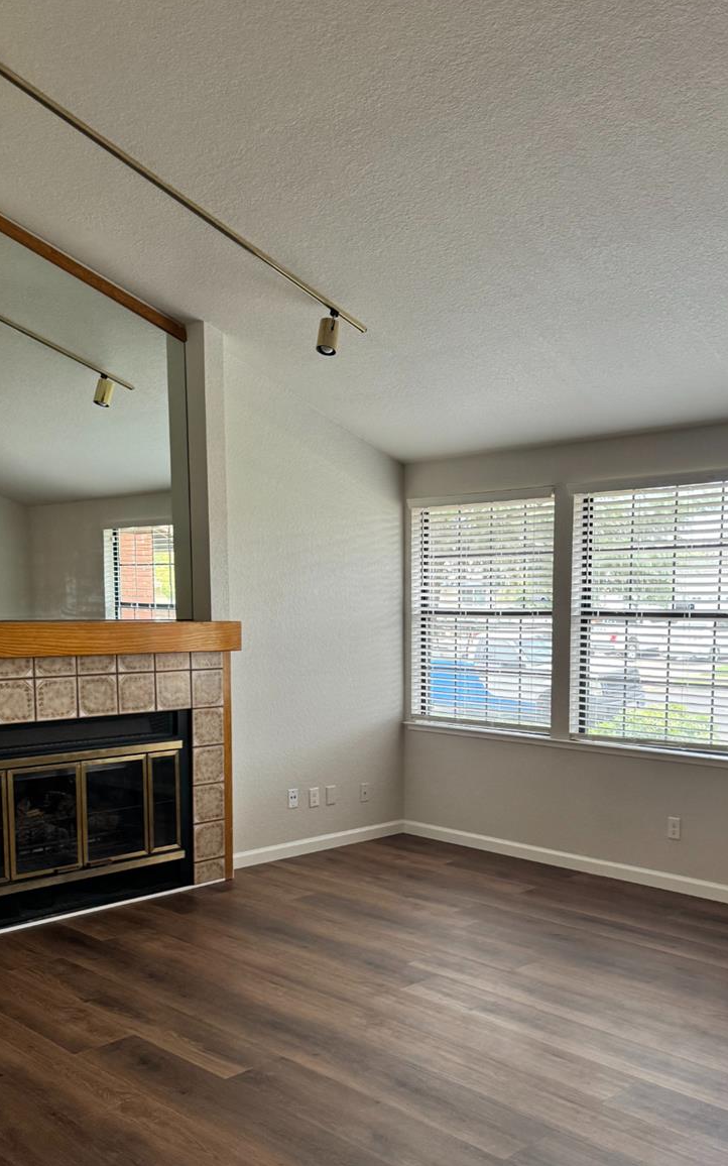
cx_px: 449
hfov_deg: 38.1
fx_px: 1048
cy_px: 697
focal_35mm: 33
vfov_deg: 57.7
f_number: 1.78
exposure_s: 1/60
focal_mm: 6.76
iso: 200
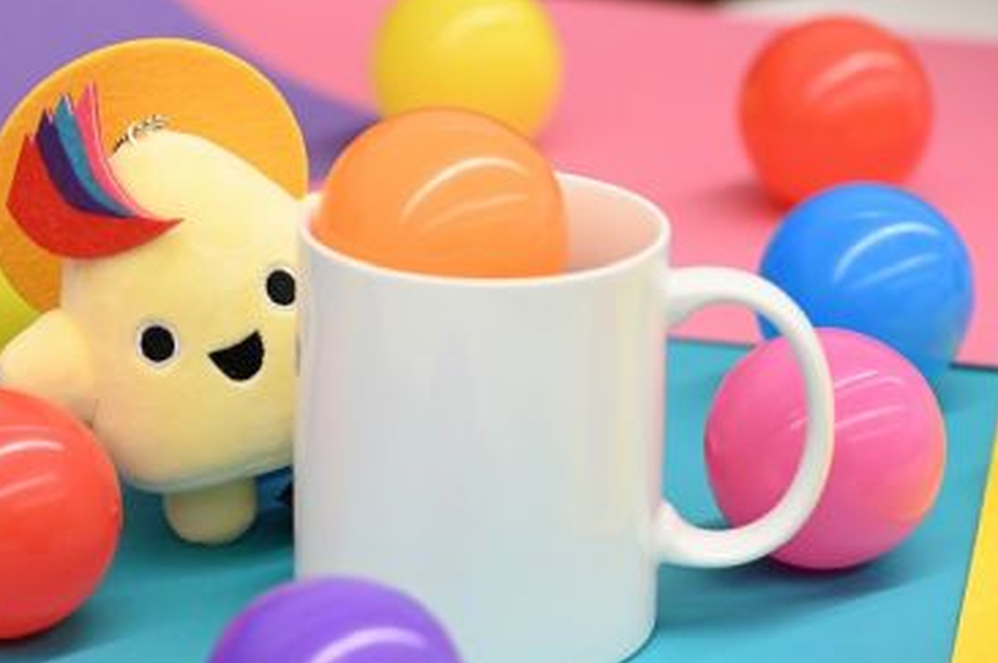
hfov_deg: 12.2
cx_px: 354
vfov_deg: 8.1
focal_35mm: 168
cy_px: 404
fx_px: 4651
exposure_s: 1/160
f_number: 5.6
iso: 1250
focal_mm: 120
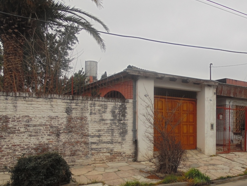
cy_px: 129
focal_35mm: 38
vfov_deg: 37.2
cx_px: 159
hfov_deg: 48.4
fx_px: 271
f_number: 3.5
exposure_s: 1/320
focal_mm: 4.6
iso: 80
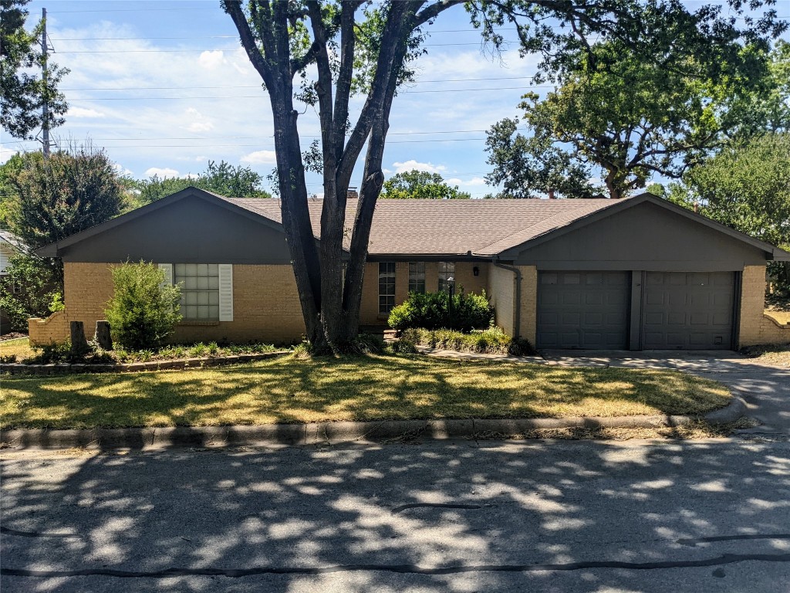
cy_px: 296
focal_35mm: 27
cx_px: 395
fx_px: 616
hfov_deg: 65.3
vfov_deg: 51.4
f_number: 1.73
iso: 79
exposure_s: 1/3906
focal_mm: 4.38
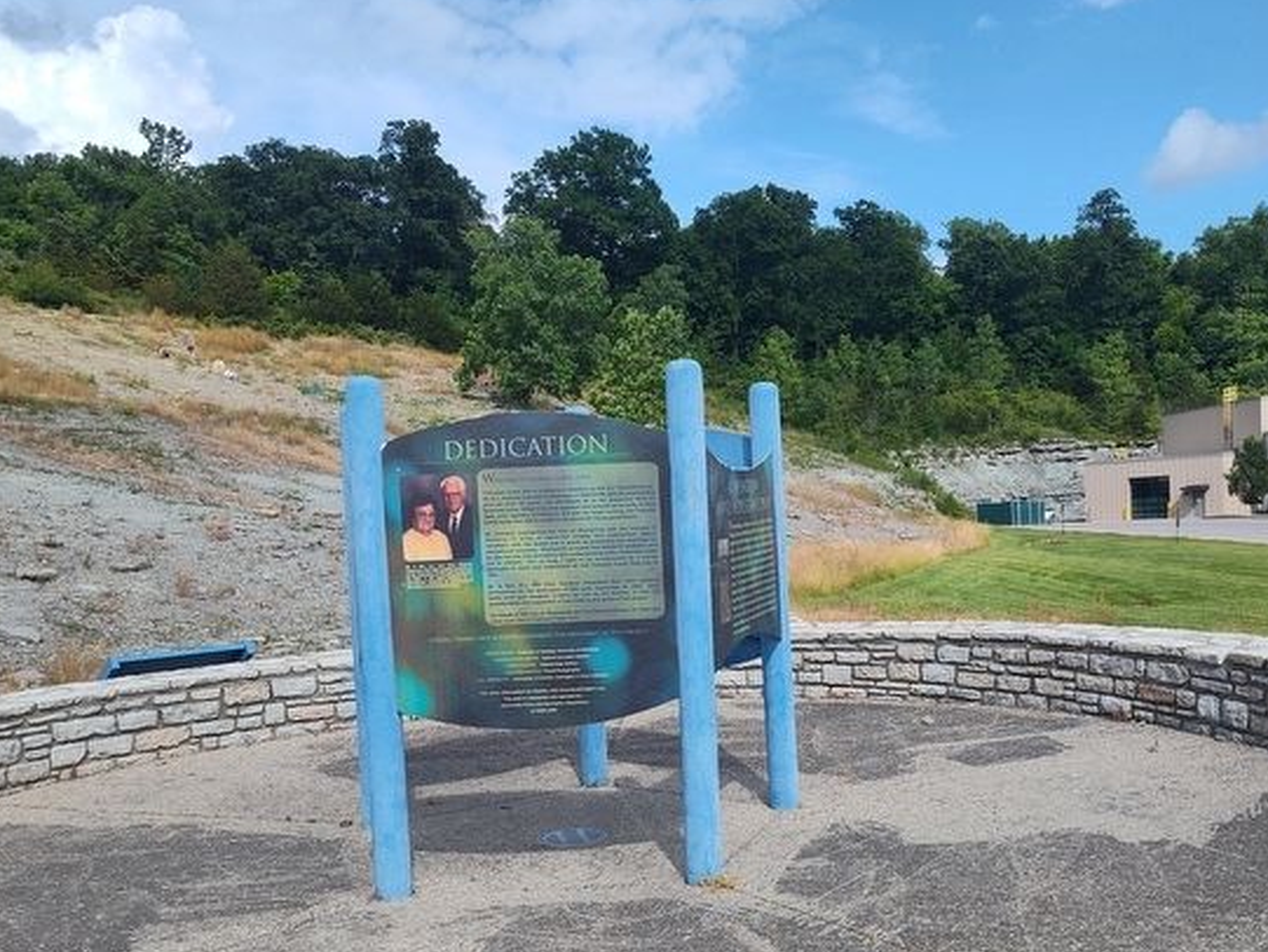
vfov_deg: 41.4
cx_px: 689
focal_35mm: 34
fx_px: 1246
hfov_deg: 53.9
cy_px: 612
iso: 100
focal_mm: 5.56
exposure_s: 1/1486
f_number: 1.8
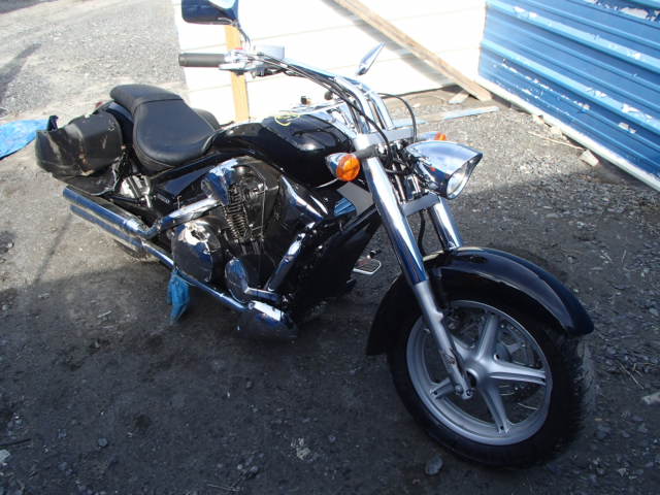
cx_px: 330
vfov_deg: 49.7
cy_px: 248
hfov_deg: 63.4
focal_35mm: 28
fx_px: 534
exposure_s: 1/250
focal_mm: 5
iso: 100
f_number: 3.9
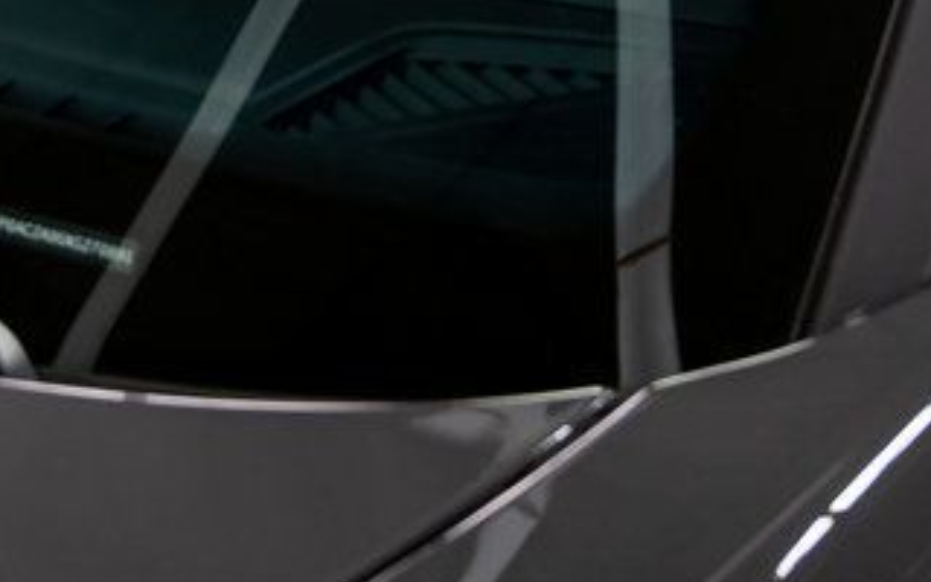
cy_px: -365
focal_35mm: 93
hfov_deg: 22.0
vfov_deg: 13.1
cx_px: 151
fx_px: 2360
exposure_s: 1/60
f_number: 4
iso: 800
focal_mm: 28.5
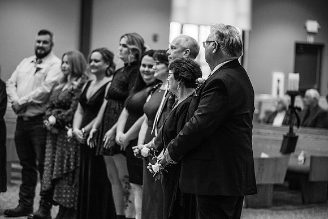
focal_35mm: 120
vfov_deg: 11.4
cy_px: 110
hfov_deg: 17.1
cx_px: 164
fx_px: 1094
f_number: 2.8
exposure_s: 1/250
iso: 2000
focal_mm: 120
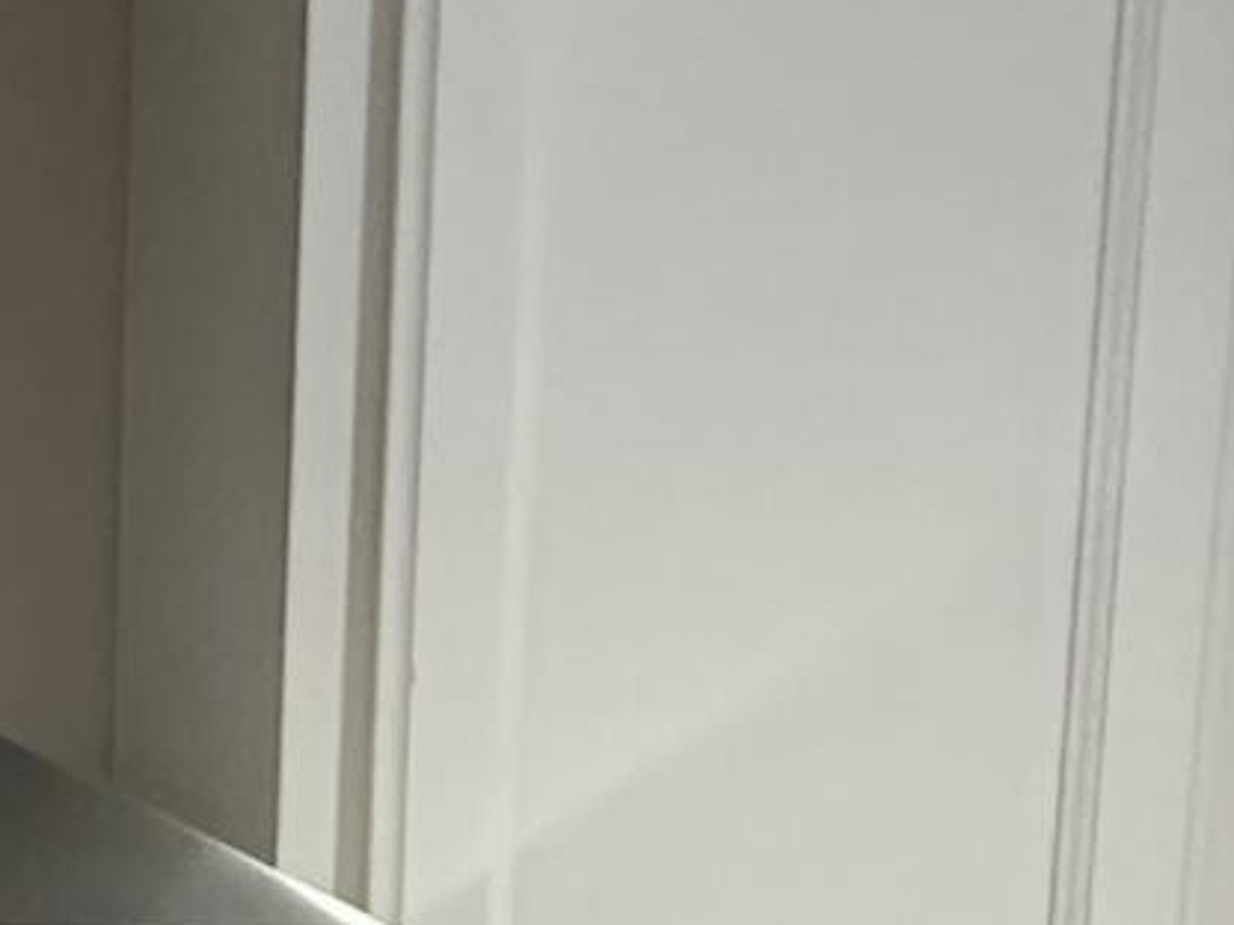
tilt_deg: -11.1
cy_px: 2232
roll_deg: +0.2
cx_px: -635
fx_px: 3600
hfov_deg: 17.4
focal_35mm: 101
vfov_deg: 11.8
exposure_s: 1/60
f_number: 2.2
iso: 320
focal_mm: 2.22
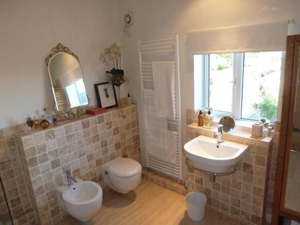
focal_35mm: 25
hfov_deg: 69.4
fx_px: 217
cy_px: 112
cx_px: 150
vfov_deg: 54.9
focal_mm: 4.1
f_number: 3.3
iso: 160
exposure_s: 1/30
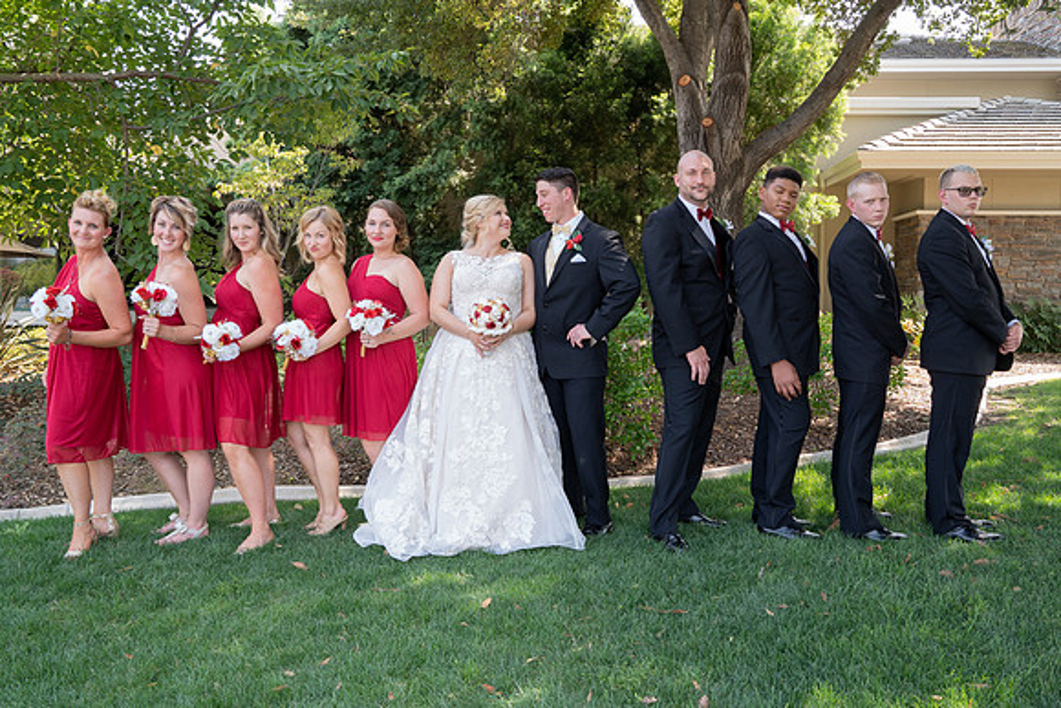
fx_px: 846
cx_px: 559
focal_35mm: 29
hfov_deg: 64.1
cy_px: 364
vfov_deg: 45.4
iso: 500
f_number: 8
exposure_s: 1/60
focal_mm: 25
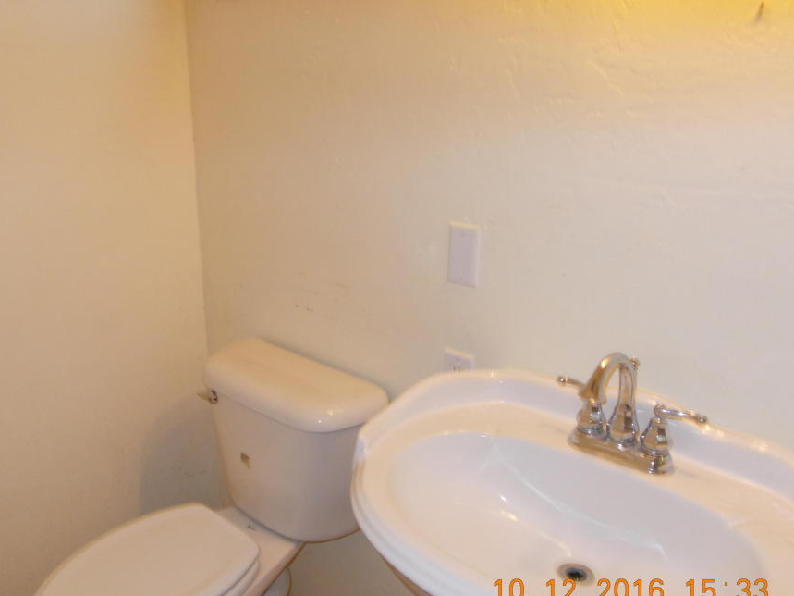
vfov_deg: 45.4
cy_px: 319
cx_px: 344
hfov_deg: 58.2
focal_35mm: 31
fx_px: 711
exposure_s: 1/25
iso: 200
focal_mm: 4.6
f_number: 3.2
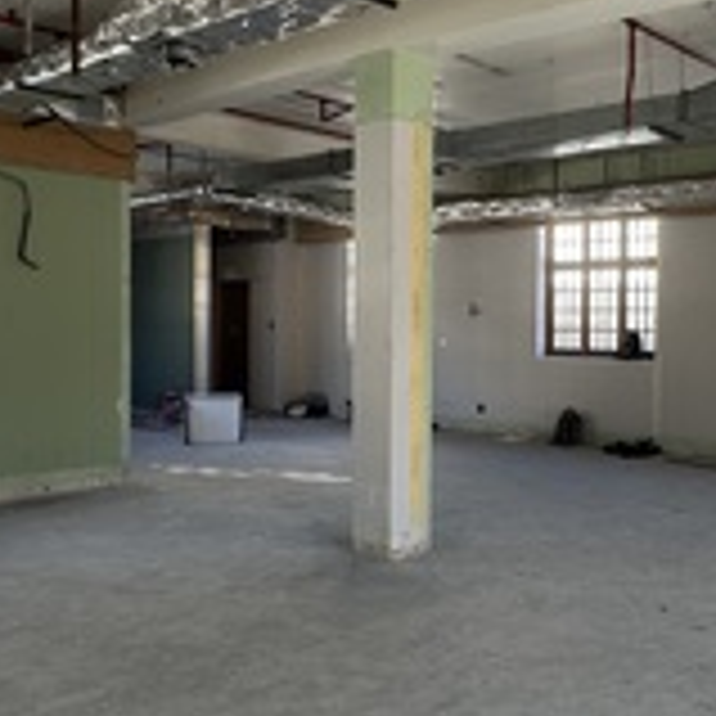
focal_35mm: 39
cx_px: 563
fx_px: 913
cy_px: 340
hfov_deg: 41.2
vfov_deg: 42.8
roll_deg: -0.3
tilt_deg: +0.0
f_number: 2.2
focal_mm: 2.22
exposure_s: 1/99
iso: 64
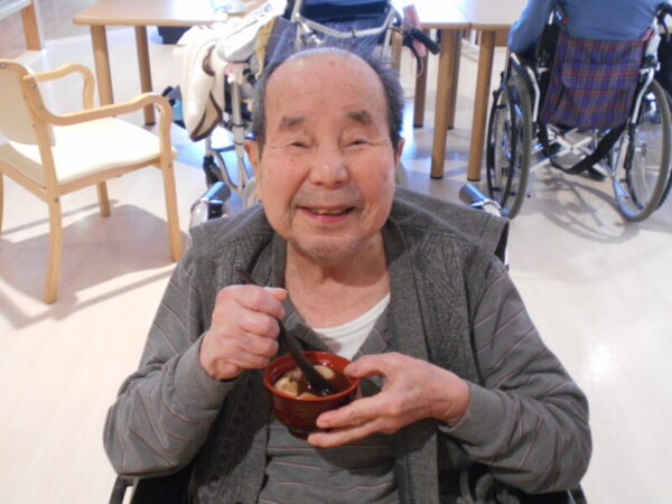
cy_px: 252
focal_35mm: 39
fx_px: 757
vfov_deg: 36.8
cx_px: 336
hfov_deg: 47.9
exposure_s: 1/13
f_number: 3.9
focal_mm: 6.7
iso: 400
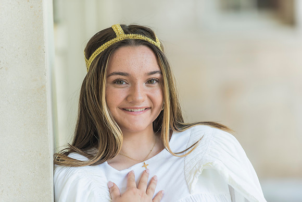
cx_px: 151
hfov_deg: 11.4
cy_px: 101
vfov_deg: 7.6
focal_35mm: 180
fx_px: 1510
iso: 320
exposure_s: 1/125
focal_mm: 180
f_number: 3.5
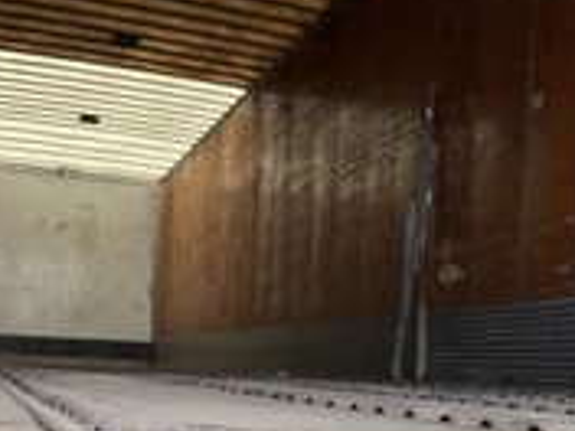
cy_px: 362
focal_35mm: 66
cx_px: 513
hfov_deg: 28.3
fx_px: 1096
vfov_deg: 21.9
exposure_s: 1/342
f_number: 1.8
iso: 25
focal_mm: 3
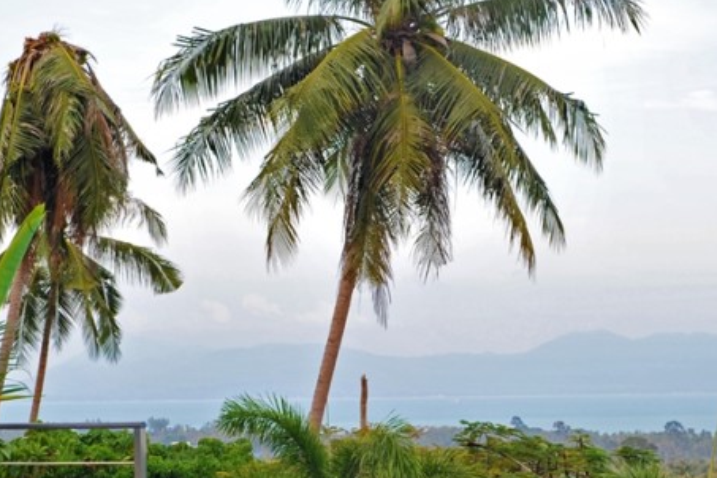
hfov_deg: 18.1
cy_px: 404
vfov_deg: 12.1
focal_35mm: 113
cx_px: 400
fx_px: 2250
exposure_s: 1/160
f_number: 9
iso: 400
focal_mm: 50
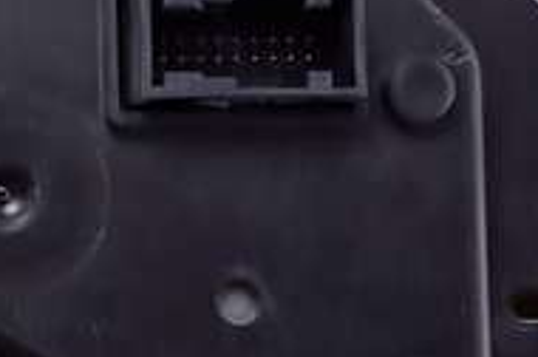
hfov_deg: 11.1
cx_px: -442
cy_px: 208
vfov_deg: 7.9
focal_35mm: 173
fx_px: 2581
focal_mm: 14.93
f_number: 2.8
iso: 125
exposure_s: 1/60
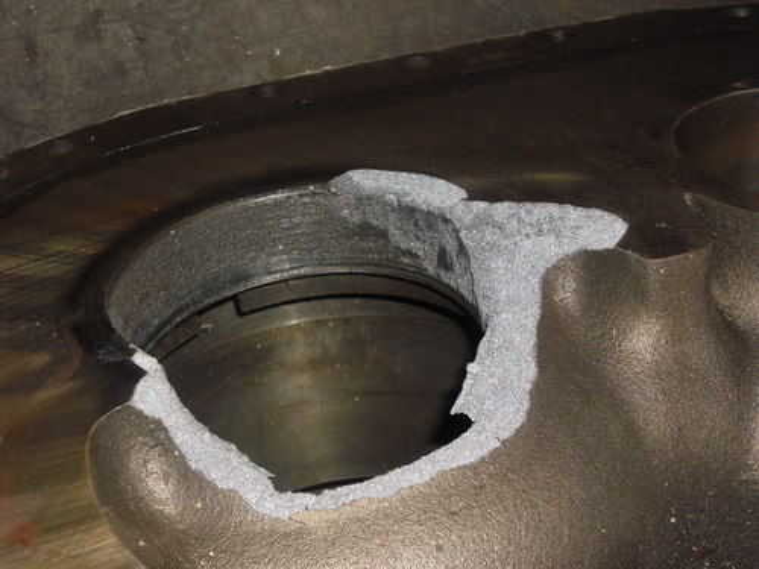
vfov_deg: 32.9
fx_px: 965
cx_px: 380
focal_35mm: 44
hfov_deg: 42.9
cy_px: 284
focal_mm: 7.8
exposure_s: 1/45
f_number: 4.5
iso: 80
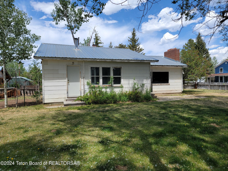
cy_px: 86
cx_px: 114
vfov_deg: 56.8
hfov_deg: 71.6
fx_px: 158
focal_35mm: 24
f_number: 1.8
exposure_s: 1/805
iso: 16
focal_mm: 6.7
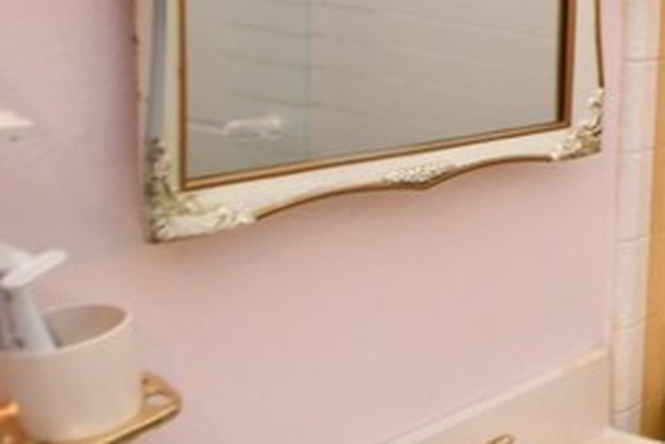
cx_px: 1048
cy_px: 154
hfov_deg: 25.0
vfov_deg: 24.1
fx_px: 1035
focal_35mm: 56
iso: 450
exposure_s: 1/60
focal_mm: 10
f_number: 4
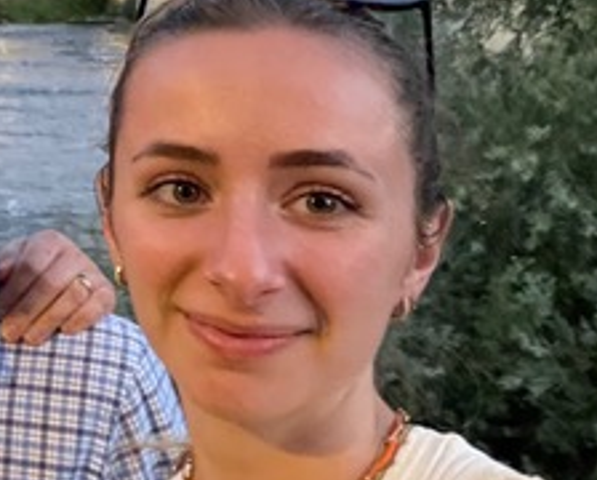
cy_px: 16
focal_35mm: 64
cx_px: -227
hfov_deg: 24.7
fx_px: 1133
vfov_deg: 23.1
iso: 640
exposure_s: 1/20
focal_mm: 2.71
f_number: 2.2
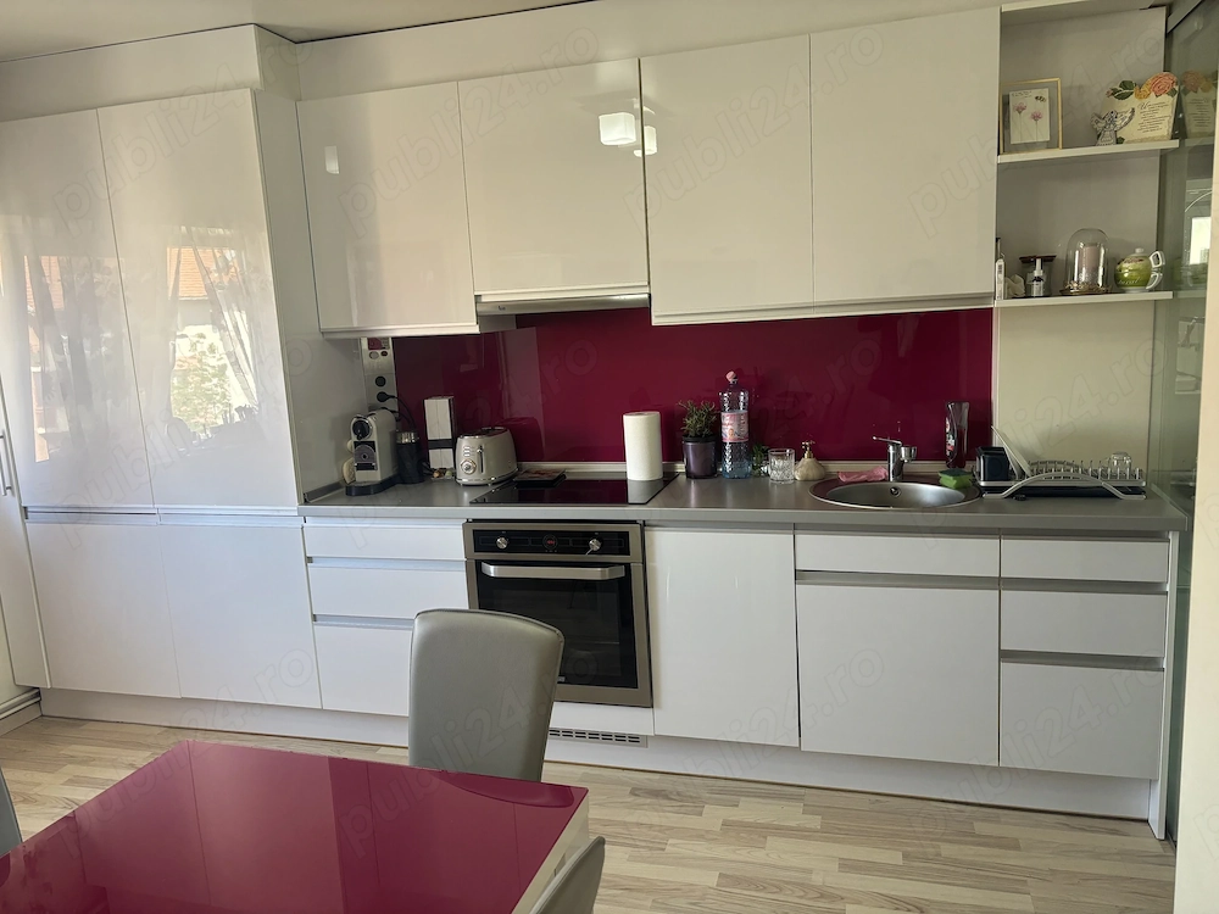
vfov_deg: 53.1
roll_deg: +2.5
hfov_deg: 67.3
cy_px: 457
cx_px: 610
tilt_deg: -9.6
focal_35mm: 26
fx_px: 916
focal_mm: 5.96
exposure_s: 1/100
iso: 100
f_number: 1.6
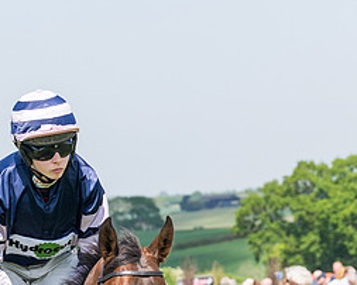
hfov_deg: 7.3
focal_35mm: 264
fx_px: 2787
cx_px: 102
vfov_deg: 5.8
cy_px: 288
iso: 200
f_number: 5
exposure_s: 1/1250
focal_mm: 70
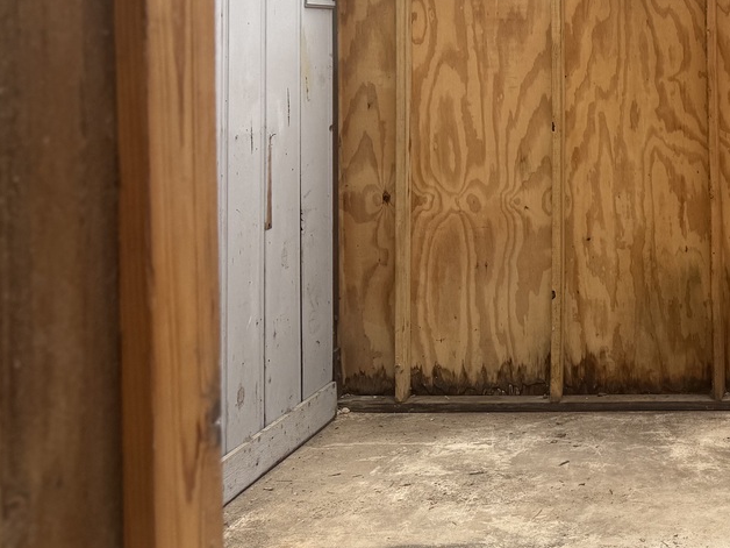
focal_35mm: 55
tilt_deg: -0.4
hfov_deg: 31.3
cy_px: 57
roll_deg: -1.5
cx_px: 793
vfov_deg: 25.7
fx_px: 1160
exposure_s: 1/1337
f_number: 1.78
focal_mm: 6.76
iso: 80
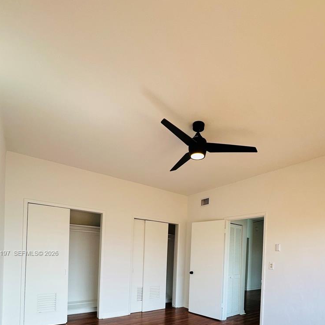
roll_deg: -2.8
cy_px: 254
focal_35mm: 20
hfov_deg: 74.7
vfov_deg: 68.6
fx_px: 212
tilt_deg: +0.6
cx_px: 174
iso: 80
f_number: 2.2
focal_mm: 2.22
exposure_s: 1/120
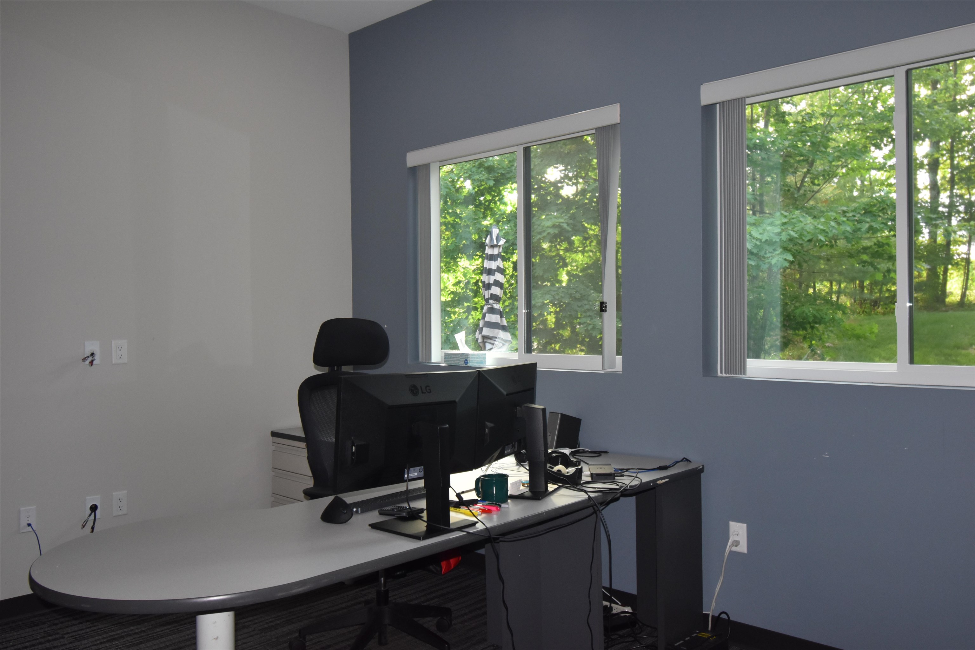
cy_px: 325
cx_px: 488
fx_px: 812
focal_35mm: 30
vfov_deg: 43.6
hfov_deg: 61.9
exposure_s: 1/100
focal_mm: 20
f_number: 5.6
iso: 800
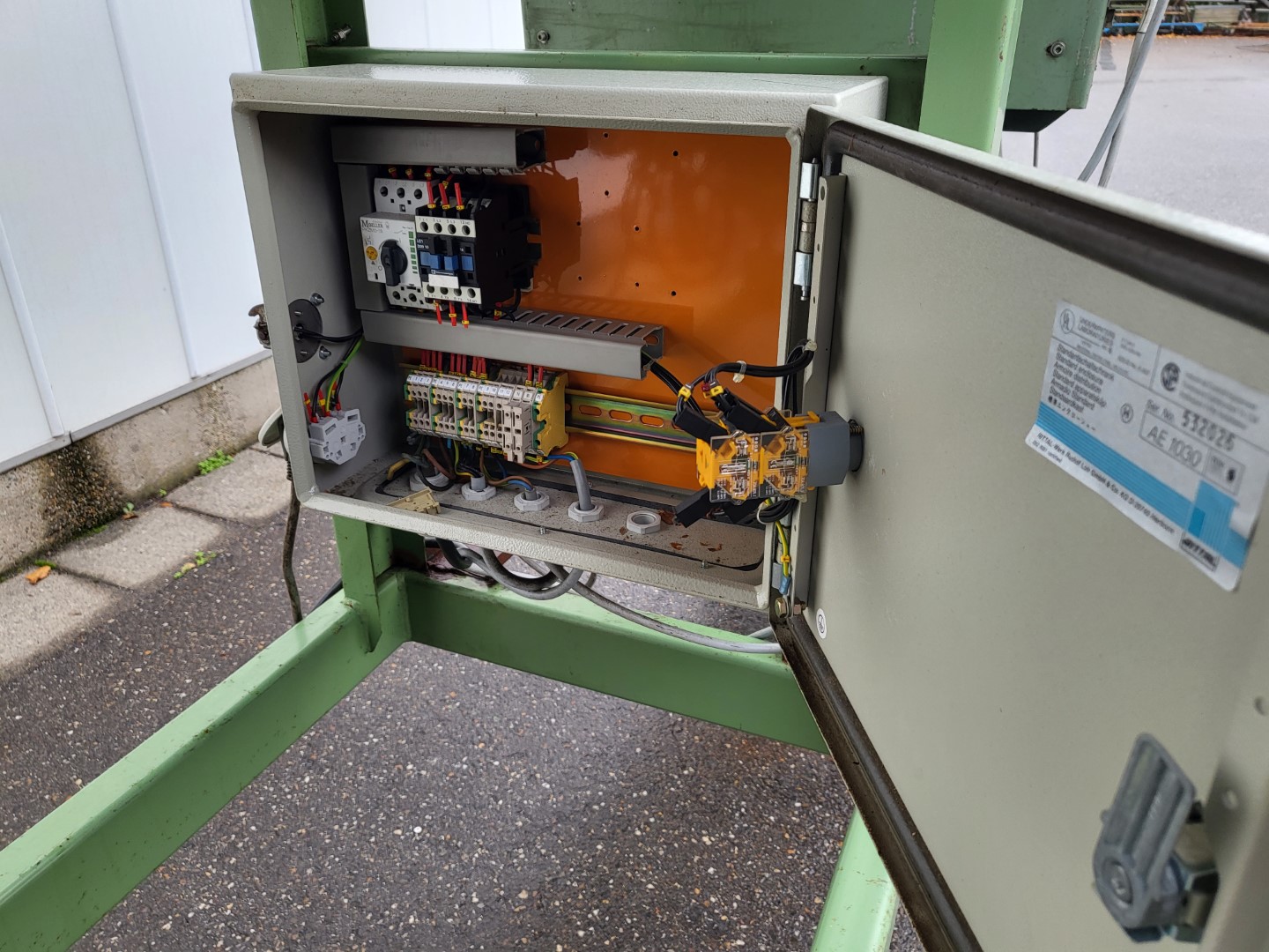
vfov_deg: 53.1
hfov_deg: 67.3
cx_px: 634
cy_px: 476
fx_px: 953
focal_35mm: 26
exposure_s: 1/202
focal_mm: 4.25
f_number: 1.8
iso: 50
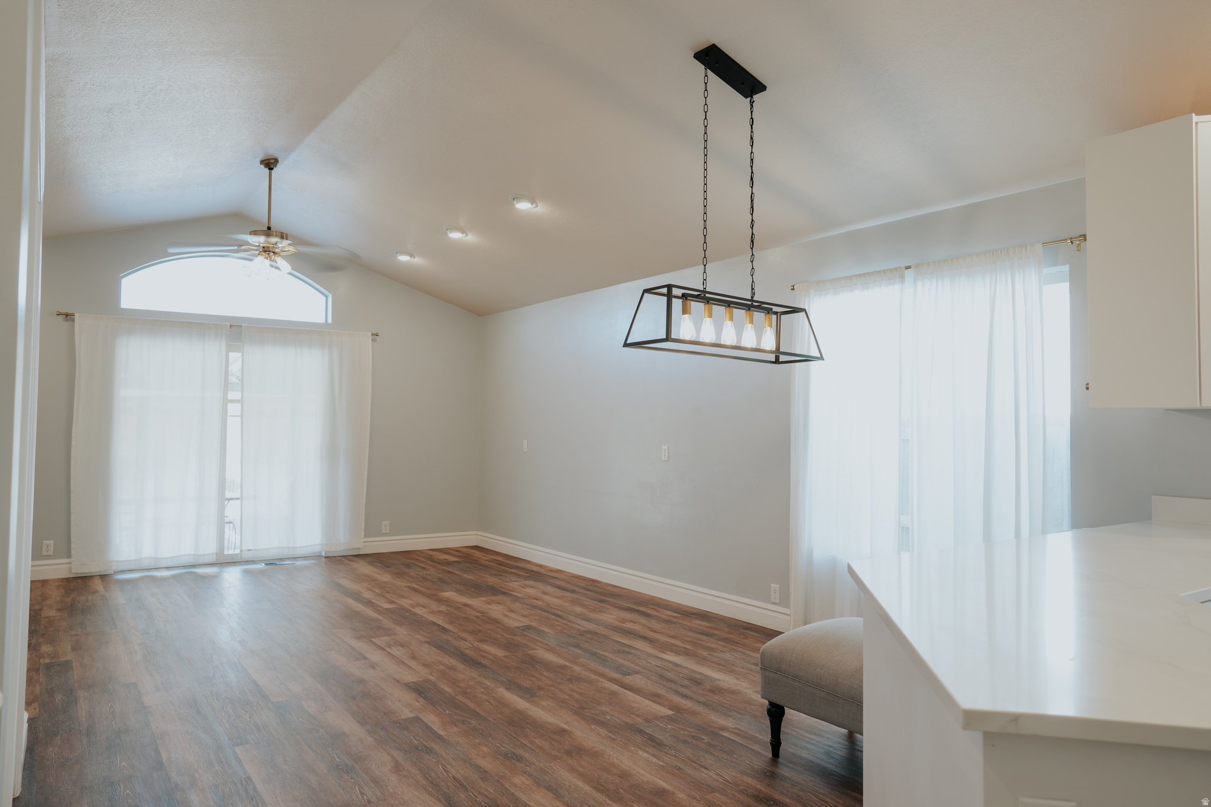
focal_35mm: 24
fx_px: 807
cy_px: 404
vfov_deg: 53.1
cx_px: 606
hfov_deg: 73.7
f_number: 4.5
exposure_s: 1/8
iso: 80
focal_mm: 24
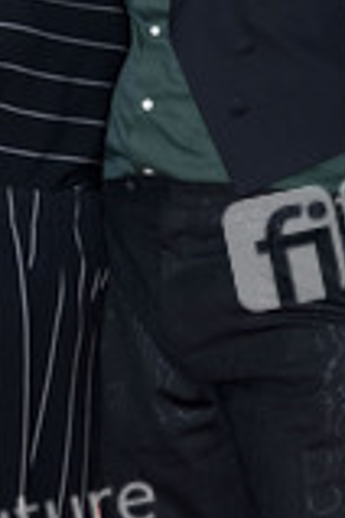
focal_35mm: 196
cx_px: 94
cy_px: 72
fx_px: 2817
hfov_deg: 7.0
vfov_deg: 10.4
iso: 800
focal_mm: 78
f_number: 6.3
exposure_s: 1/250
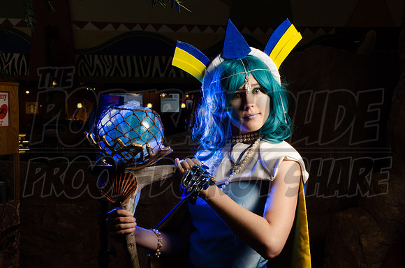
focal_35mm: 51
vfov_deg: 26.4
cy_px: 134
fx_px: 572
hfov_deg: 39.0
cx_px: 202
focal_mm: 34
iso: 200
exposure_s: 1/15
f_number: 22
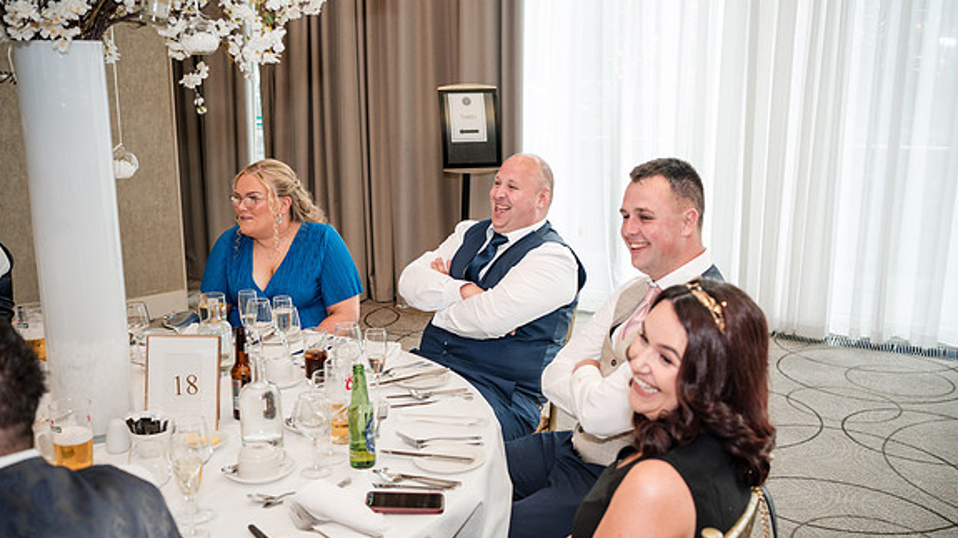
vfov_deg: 32.0
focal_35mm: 37
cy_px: 287
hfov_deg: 54.0
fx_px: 940
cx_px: 477
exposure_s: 1/200
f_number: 3.5
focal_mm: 35
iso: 800
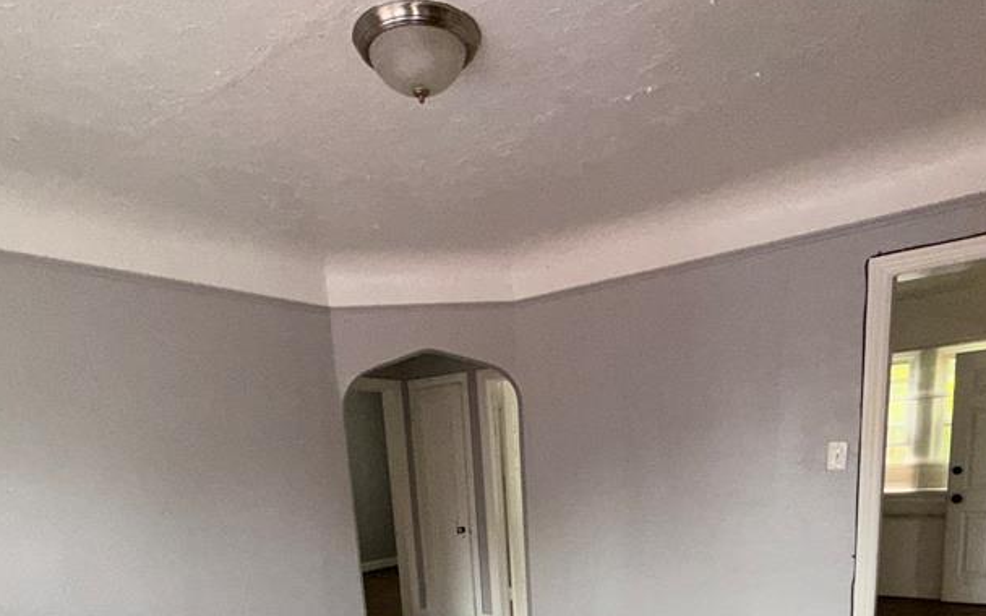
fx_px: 672
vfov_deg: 43.0
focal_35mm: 25
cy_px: 603
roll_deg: +3.0
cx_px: 512
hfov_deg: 72.5
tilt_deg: -11.1
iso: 200
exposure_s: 1/60
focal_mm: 2.22
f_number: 2.2
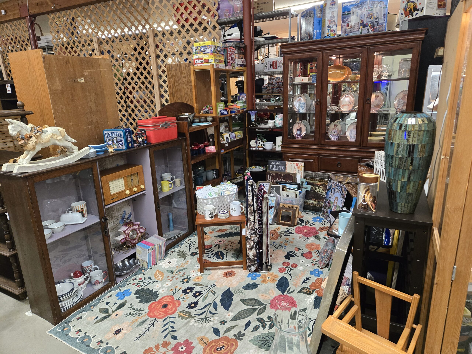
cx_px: 236
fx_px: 314
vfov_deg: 58.9
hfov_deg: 73.9
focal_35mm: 23
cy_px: 177
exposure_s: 1/120
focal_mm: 5.4
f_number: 1.8
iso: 800
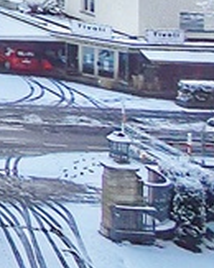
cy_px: -110
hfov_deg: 9.5
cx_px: -542
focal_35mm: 78
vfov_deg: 21.4
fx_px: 619
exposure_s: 1/282
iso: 50
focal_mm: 1.74
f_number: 2.2
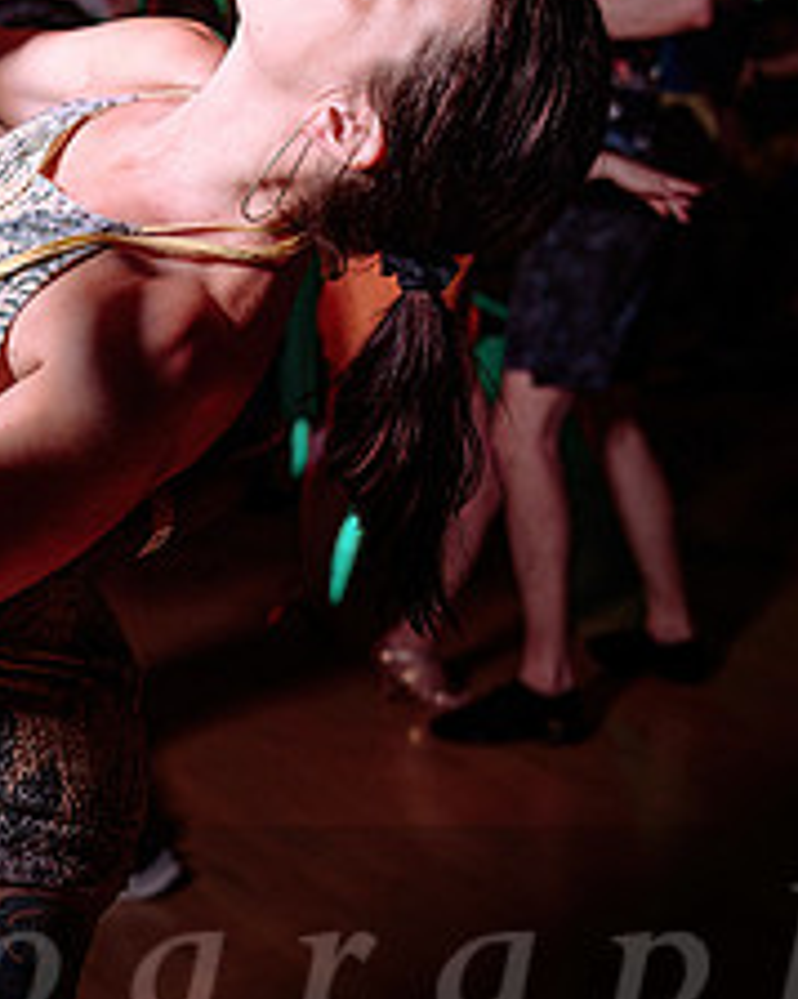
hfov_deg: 17.9
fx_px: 2511
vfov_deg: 22.5
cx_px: 175
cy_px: 422
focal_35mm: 85
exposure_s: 1/160
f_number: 2.8
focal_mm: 32
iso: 800
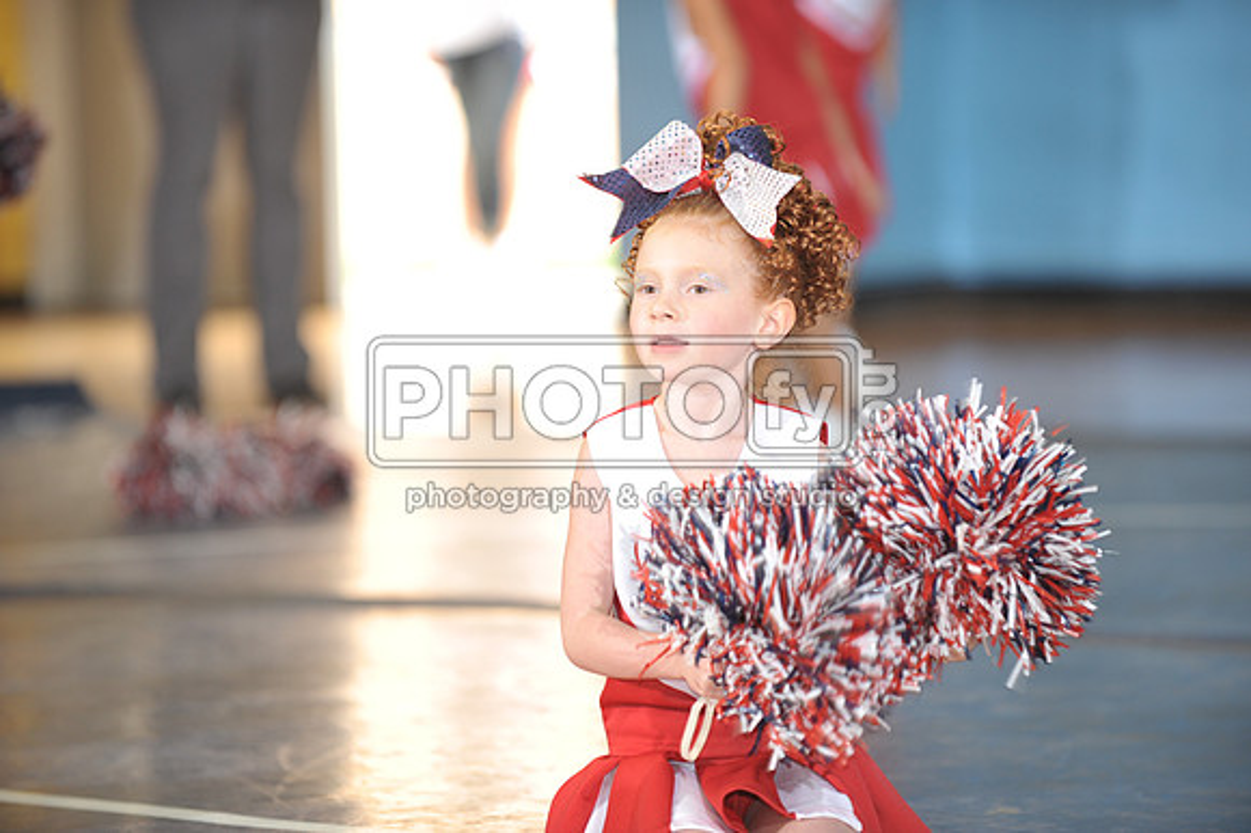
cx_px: 626
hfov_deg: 10.3
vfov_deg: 6.9
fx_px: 6946
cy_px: 416
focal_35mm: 200
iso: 500
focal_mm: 200
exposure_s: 1/100
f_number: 2.8
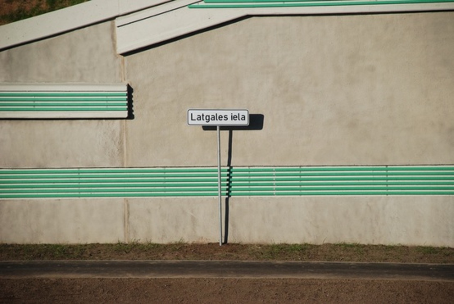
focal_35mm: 202
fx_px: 2557
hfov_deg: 10.1
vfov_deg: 6.8
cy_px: 152
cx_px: 227
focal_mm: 135
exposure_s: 1/1500
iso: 320
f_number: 6.7
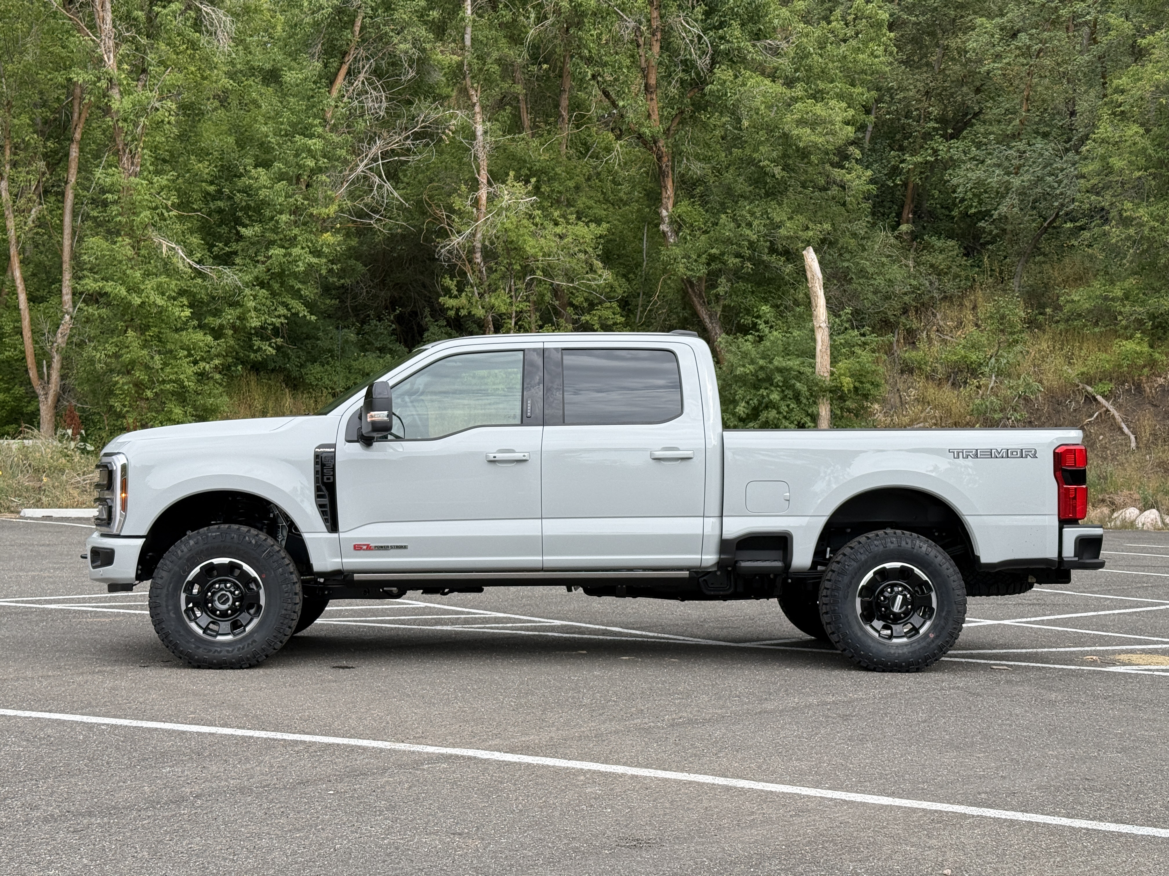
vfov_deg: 30.3
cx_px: 584
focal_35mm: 48
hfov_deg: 39.7
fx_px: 1621
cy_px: 438
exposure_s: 1/1838
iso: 80
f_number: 1.78
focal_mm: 6.76
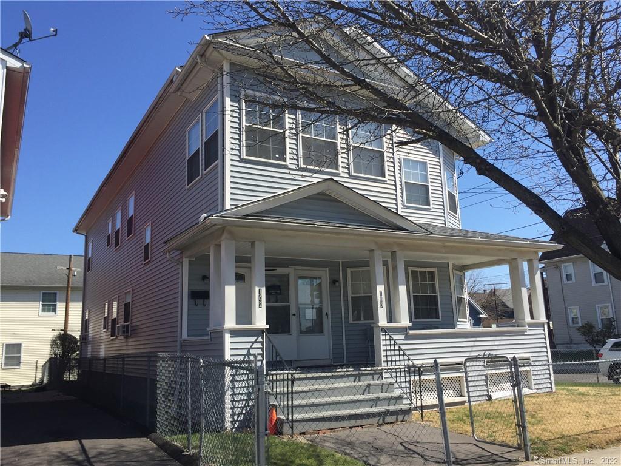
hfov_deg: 61.7
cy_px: 233
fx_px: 520
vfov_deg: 48.2
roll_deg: +1.0
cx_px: 310
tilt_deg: +11.9
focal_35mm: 29
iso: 32
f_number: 2.2
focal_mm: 4.15
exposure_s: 1/1883
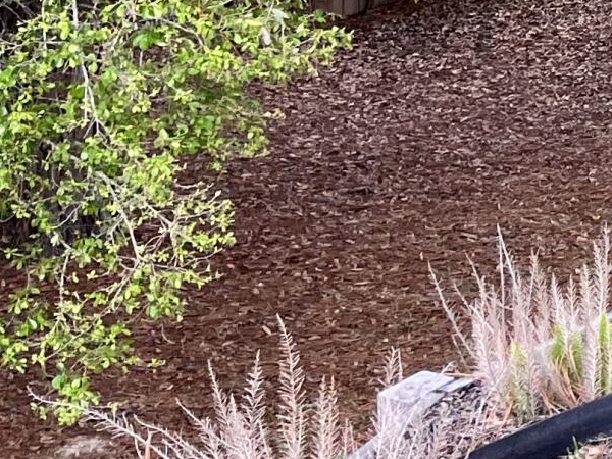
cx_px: 1291
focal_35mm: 130
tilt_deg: -3.7
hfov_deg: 12.9
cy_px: -405
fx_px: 2298
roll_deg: -0.2
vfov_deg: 10.6
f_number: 1.6
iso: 50
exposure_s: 1/335
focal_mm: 5.1
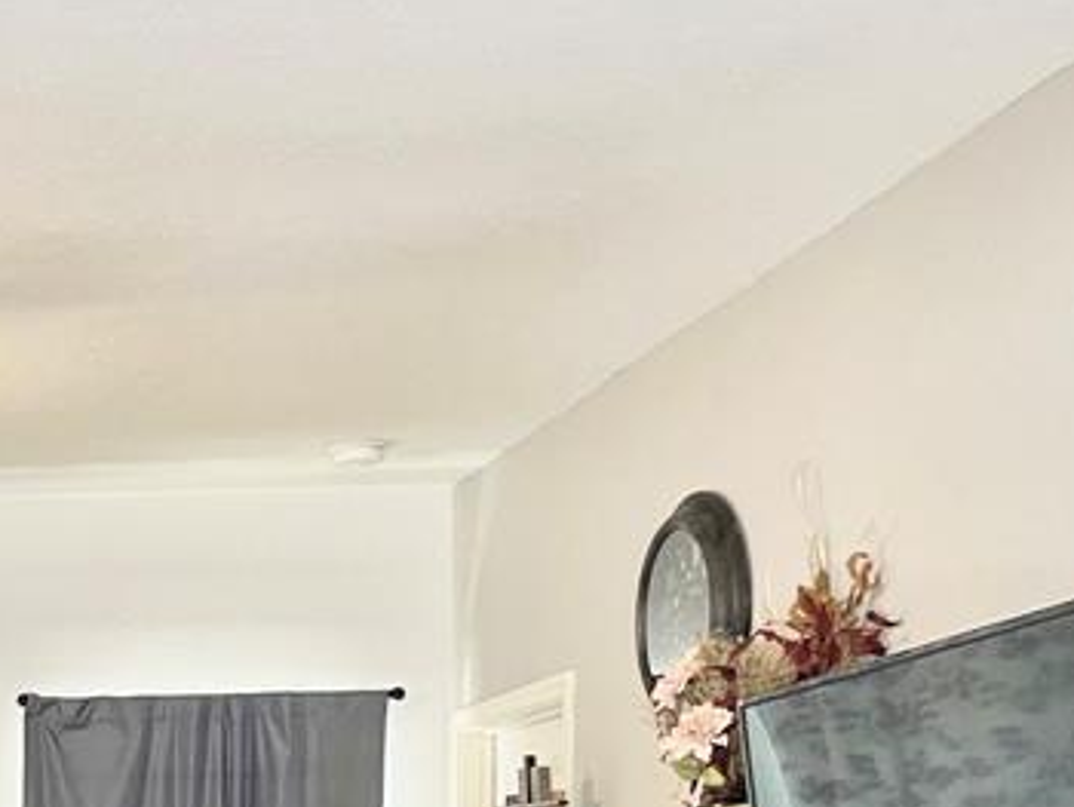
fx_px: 2360
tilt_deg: +0.1
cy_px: 1049
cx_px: -451
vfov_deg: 18.1
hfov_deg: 22.1
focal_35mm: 76
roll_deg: +0.5
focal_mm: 4.2
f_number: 1.6
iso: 100
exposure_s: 1/60
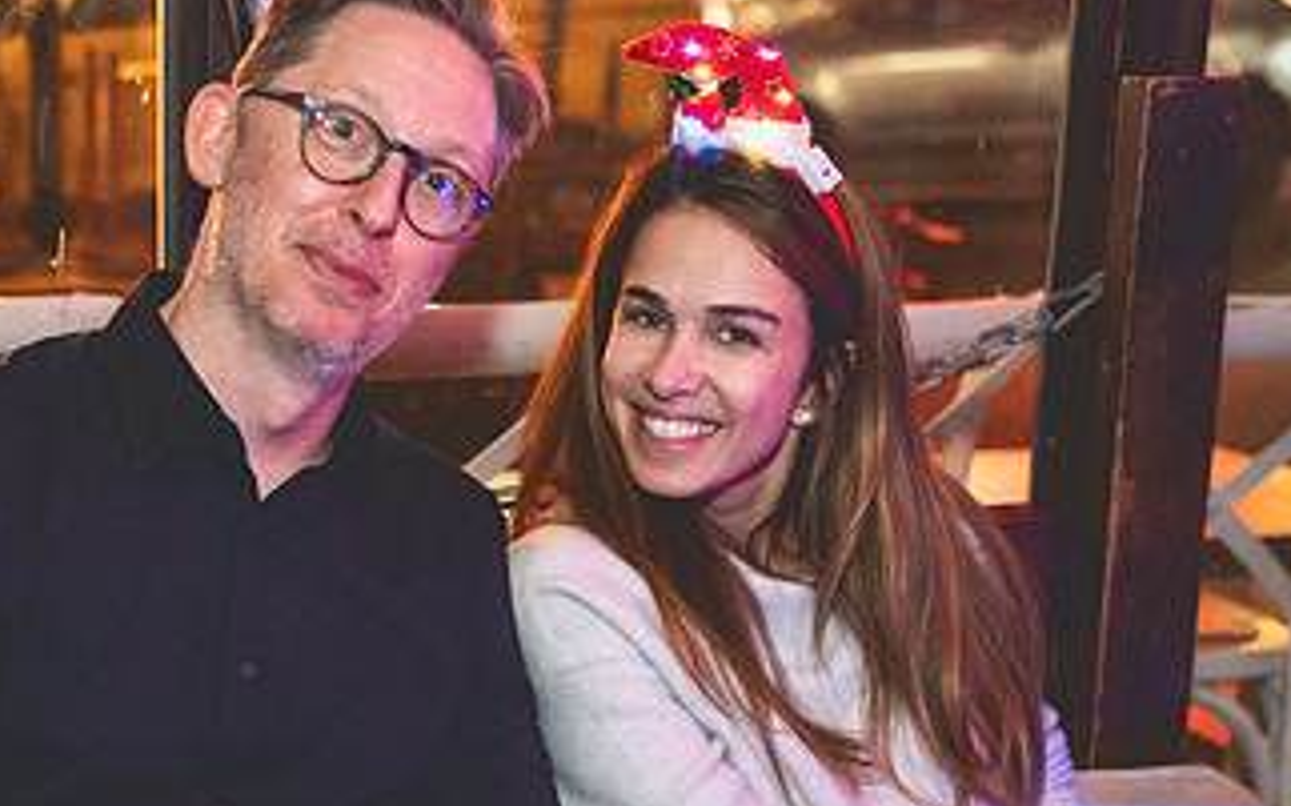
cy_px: 568
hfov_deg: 28.9
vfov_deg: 18.3
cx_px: 506
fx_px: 2497
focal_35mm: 71
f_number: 2.8
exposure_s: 1/100
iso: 3200
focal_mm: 38
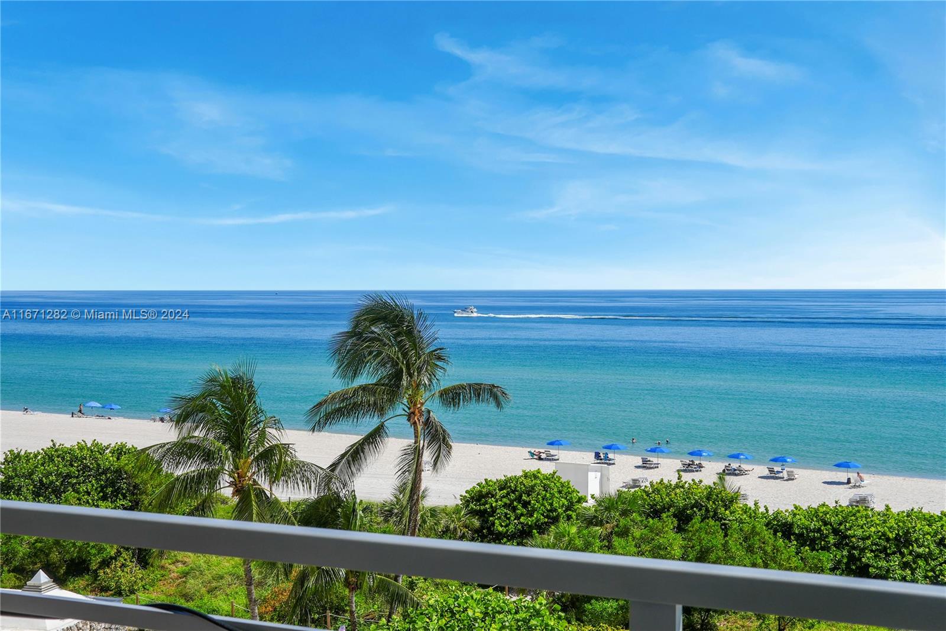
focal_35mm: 45
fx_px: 1182
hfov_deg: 43.6
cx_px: 473
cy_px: 316
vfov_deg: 29.9
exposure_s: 1/320
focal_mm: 30
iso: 100
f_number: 10
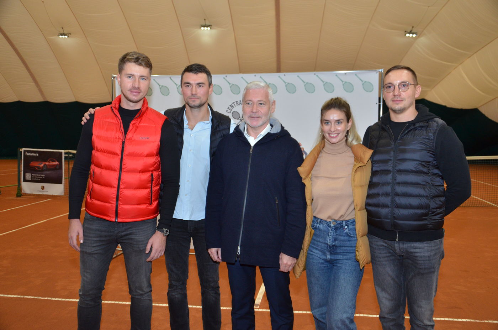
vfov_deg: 36.7
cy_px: 165
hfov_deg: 53.2
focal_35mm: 36
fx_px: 497
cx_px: 249
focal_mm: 24
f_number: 3.8
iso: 800
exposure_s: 1/250
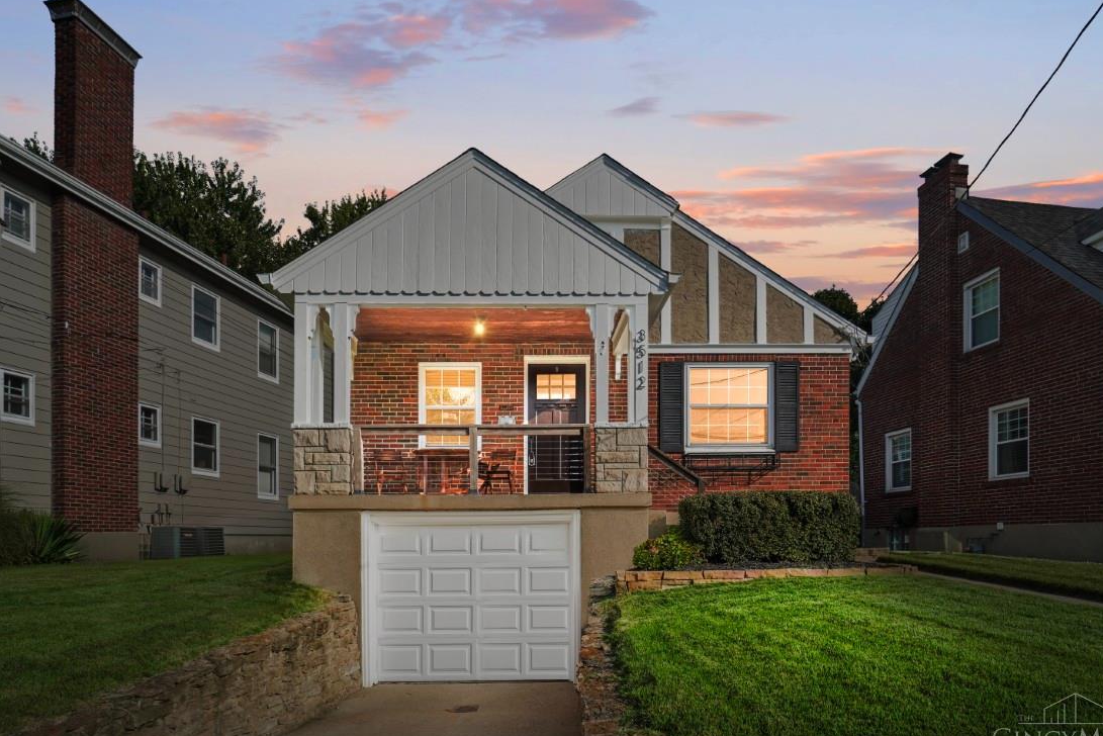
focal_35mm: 19
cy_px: 385
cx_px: 565
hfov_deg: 86.9
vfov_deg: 64.6
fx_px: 582
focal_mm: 12
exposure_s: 1/250
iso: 100
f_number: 8
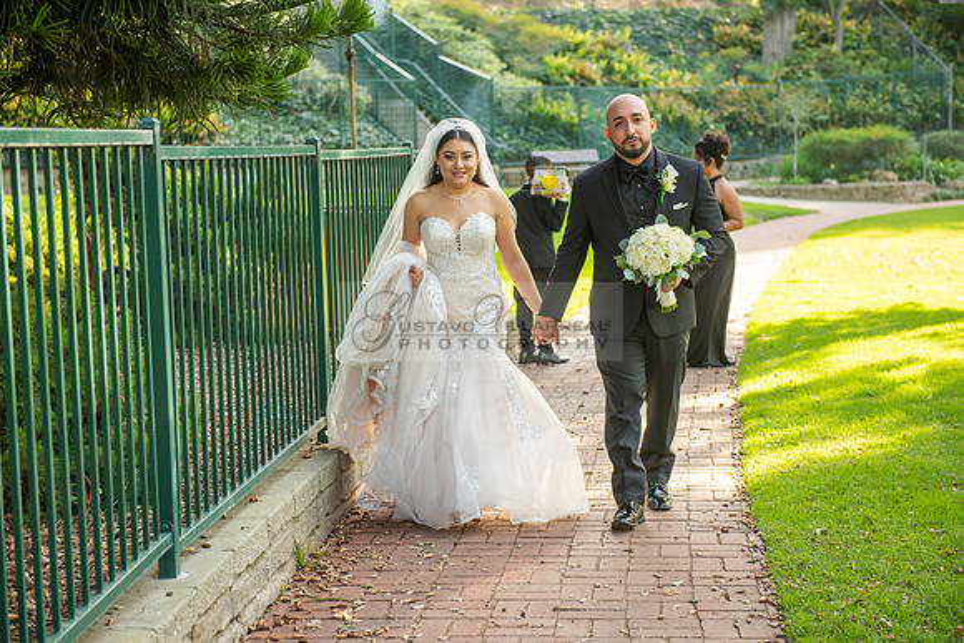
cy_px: 322
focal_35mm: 66
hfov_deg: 30.5
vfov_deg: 20.6
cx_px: 482
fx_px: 1768
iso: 320
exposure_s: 1/500
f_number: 3.5
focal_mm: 66
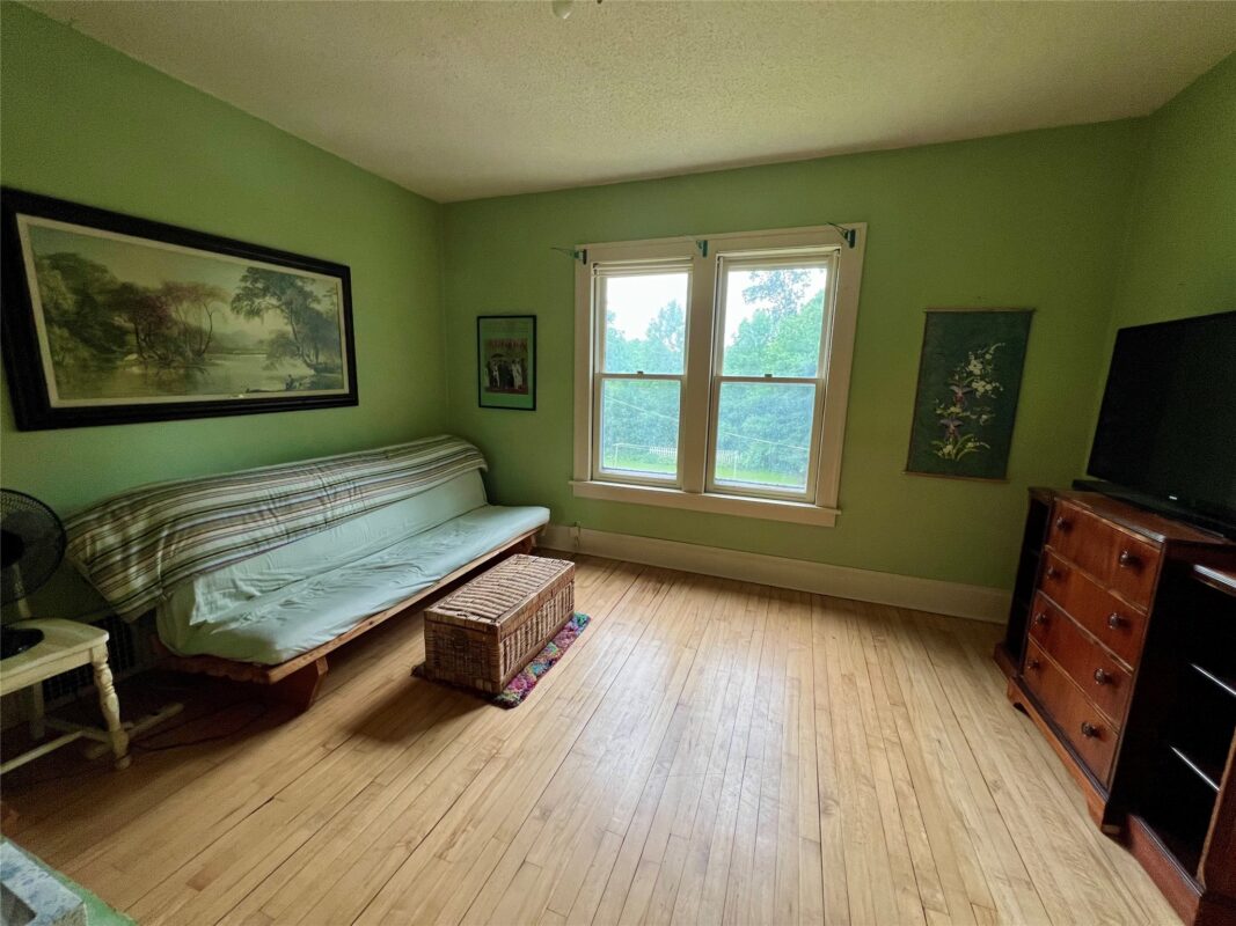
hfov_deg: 106.2
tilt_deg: -9.2
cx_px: 618
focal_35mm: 13
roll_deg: -1.1
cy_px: 463
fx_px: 464
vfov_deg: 89.9
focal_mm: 1.57
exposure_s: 1/120
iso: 250
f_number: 1.8
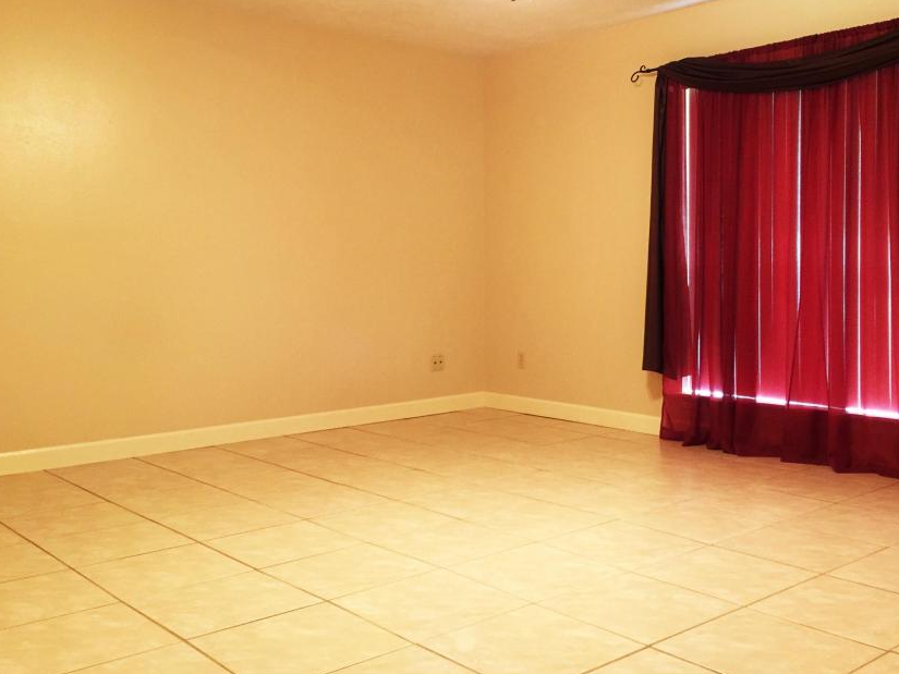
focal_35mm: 36
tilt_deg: -3.1
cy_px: 294
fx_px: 935
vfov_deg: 39.6
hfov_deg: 51.2
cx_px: 510
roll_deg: -0.7
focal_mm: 4.15
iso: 125
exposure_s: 1/10
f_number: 2.2
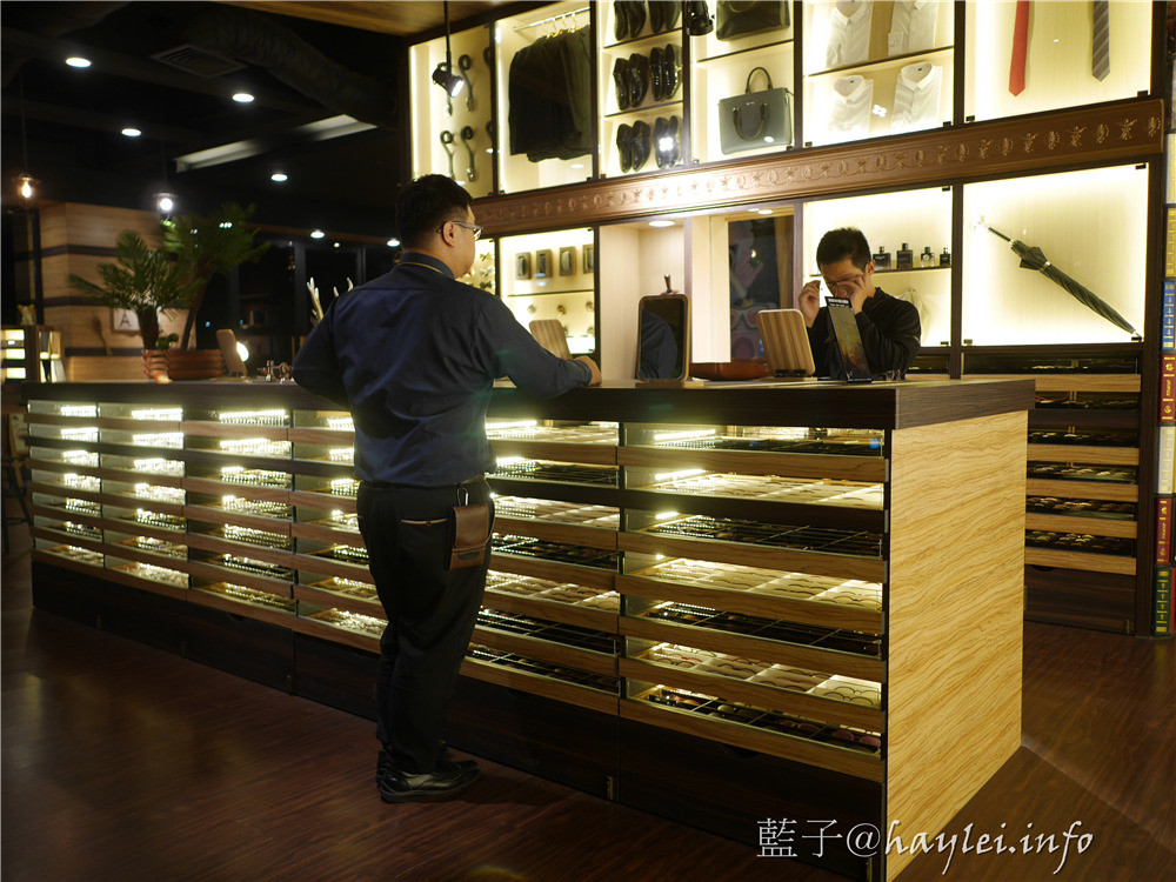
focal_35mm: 30
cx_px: 588
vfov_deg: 46.8
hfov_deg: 60.0
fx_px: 1019
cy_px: 441
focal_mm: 15
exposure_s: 1/100
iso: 200
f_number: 1.7
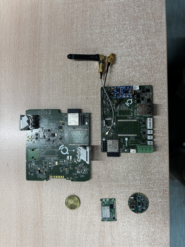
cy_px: 124
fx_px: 185
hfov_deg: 53.1
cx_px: 92
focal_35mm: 26
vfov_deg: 67.3
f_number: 1.6
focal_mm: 5.96
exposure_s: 1/100
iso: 125
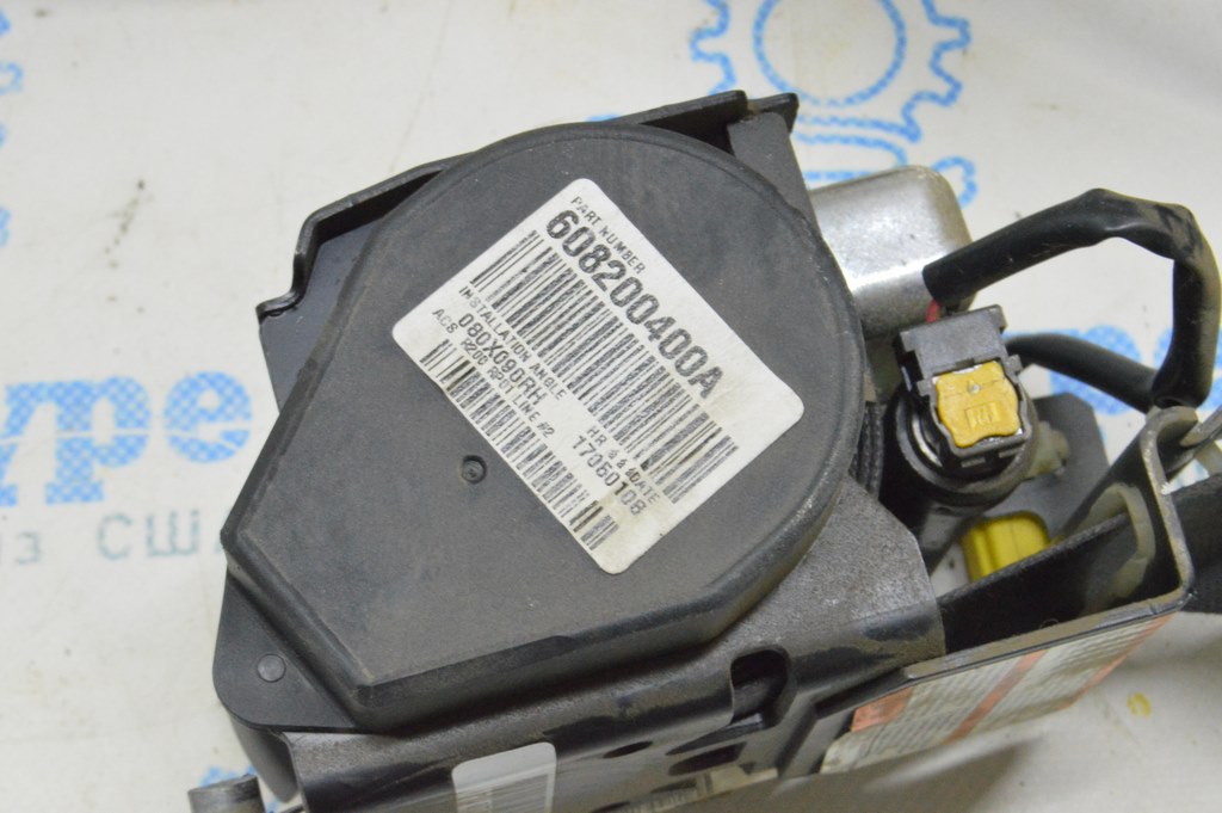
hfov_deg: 24.6
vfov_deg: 16.5
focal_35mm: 82
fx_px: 2798
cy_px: 406
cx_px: 611
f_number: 20
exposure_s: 1/15
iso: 6400
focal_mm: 55
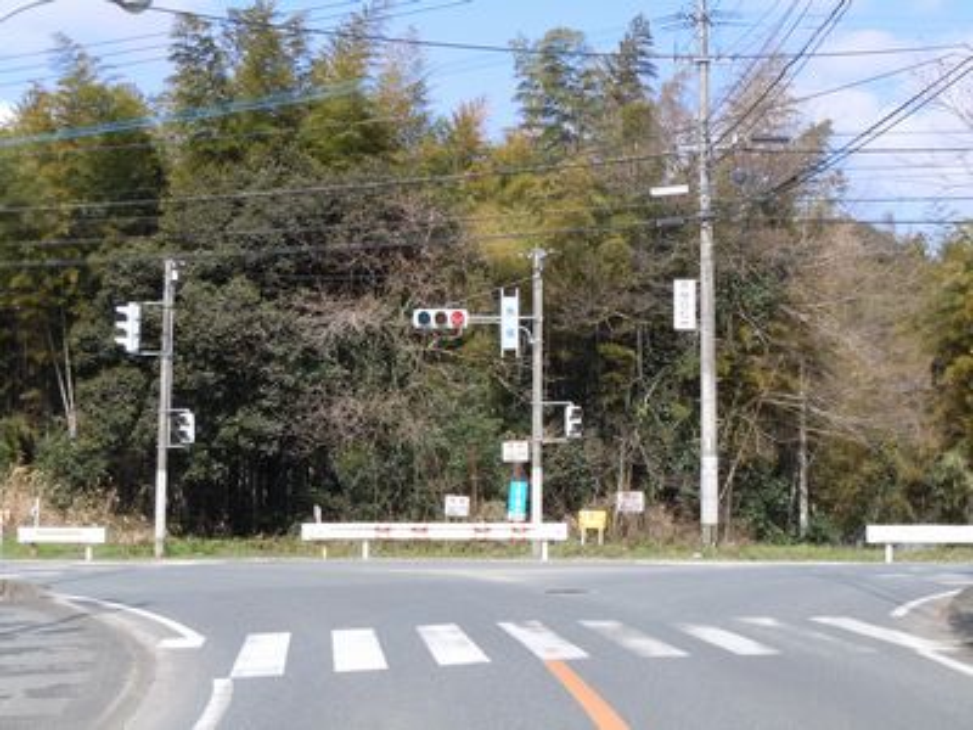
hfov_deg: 30.7
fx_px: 1771
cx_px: 486
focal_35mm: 63
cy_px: 365
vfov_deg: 23.3
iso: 100
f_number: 5
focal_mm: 11.2
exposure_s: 1/320
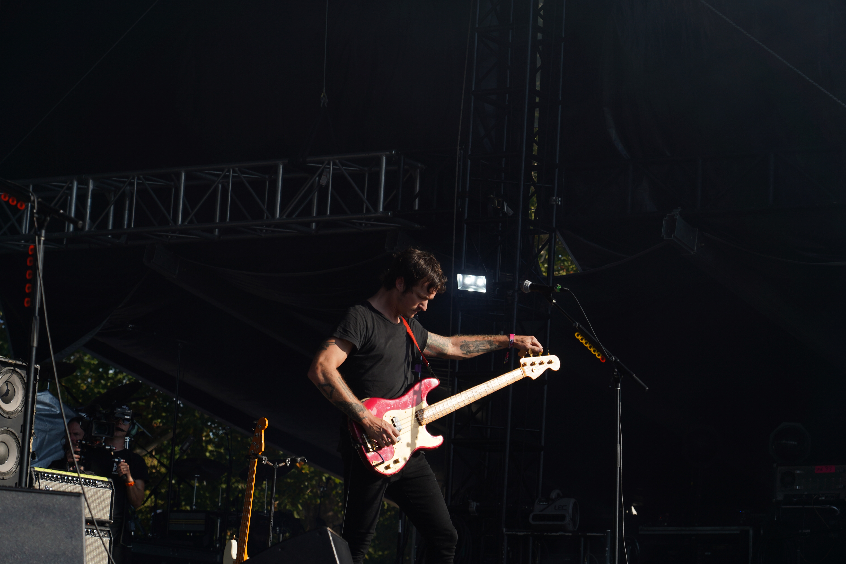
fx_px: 2467
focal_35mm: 105
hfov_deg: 19.5
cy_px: 282
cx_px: 423
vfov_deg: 13.0
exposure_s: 1/400
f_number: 7.1
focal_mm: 105
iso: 100
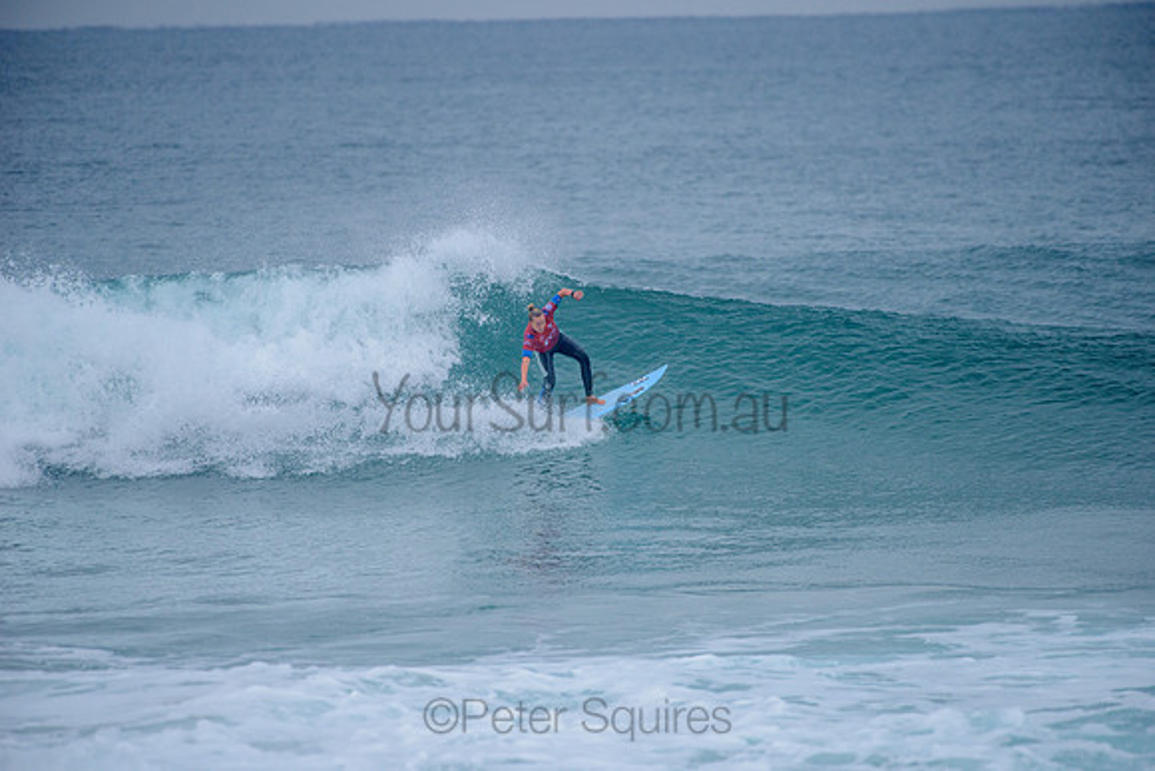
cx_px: 578
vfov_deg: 2.8
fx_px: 16048
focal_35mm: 500
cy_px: 386
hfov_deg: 4.1
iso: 500
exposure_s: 1/2000
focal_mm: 500
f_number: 5.6
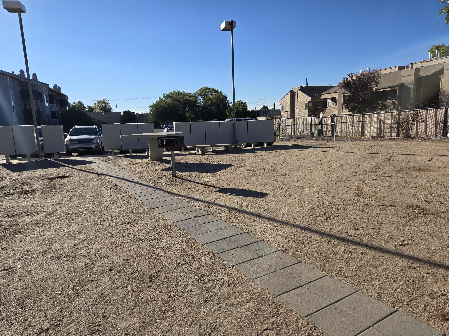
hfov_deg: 73.9
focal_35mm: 23
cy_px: 168
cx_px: 224
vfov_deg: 58.9
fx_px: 298
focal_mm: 5.4
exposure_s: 1/2524
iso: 25
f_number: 1.8
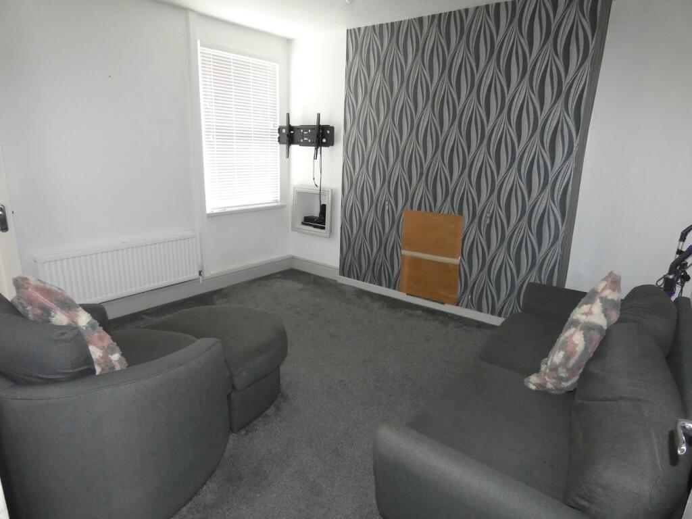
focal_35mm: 20
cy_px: 260
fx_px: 400
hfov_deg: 81.7
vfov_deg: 66.0
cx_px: 346
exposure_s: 1/8
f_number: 2.8
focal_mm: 3.6
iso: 640
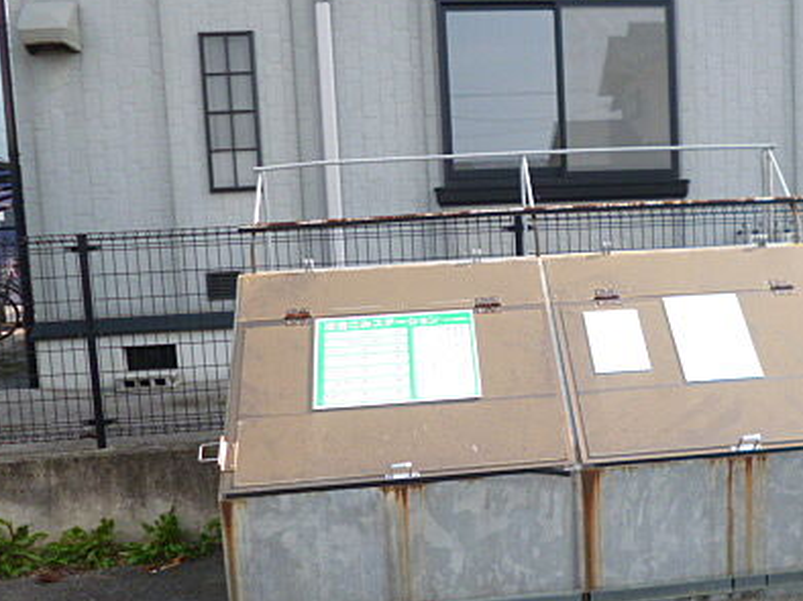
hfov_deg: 46.9
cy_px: 346
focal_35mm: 39
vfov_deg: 36.7
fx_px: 904
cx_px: 556
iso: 100
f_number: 2.5
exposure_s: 1/500
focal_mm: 4.3
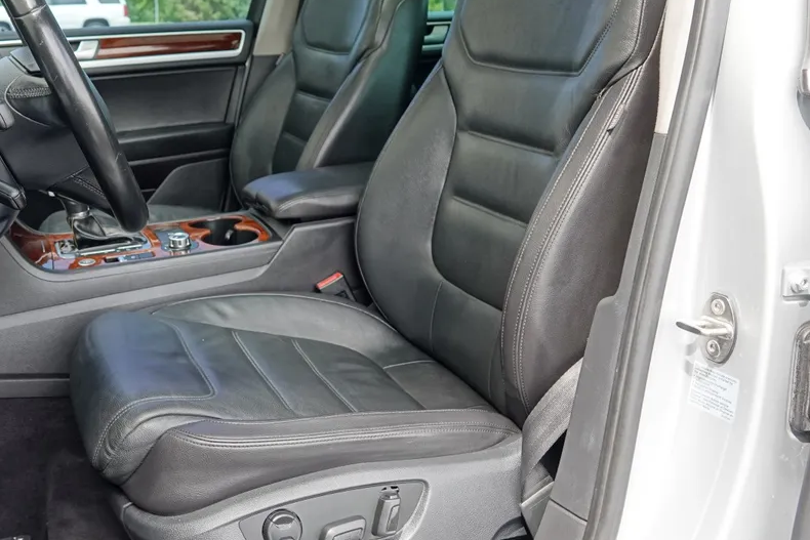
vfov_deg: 33.2
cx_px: 295
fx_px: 900
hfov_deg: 47.9
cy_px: 189
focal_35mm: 40
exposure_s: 1/100
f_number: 2.5
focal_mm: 9.63
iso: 100
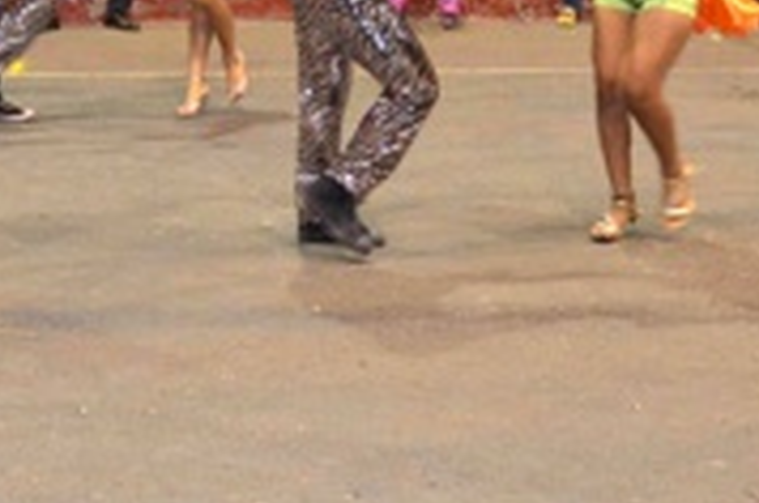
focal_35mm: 101
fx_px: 2126
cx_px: 13
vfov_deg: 13.1
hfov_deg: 19.7
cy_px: -109
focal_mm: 24
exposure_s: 1/40
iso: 2000
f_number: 5.6
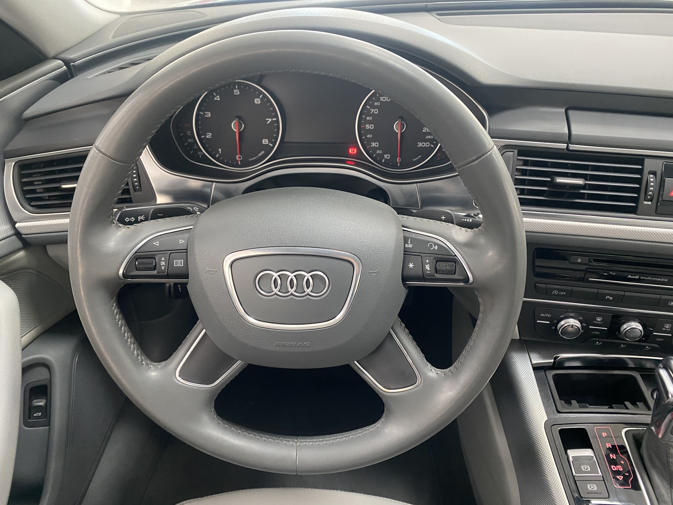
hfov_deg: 67.3
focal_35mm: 26
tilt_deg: -34.4
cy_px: 252
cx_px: 336
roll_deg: +2.6
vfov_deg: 53.1
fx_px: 505
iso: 500
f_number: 1.8
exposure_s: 1/59
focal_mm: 4.25
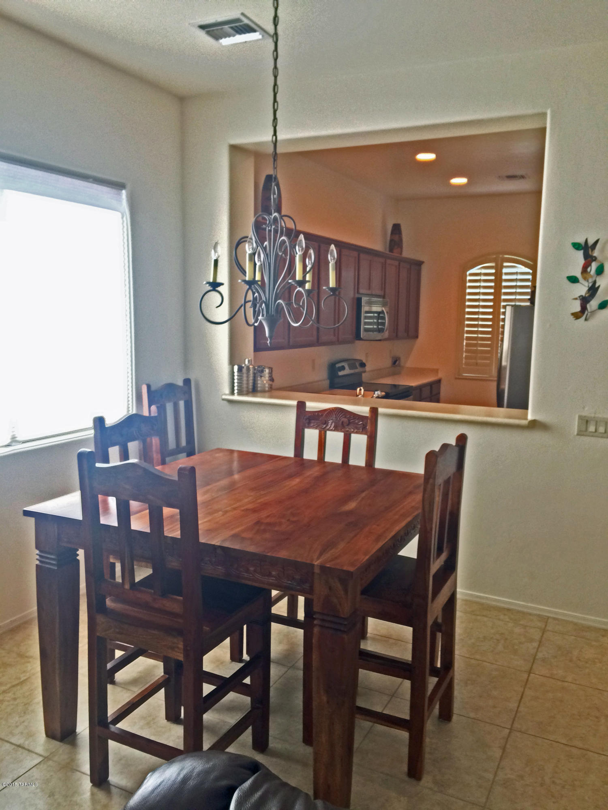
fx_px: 679
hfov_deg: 48.2
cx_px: 304
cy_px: 405
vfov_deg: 61.7
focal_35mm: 29
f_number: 2.2
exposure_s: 1/30
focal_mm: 4.15
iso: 100
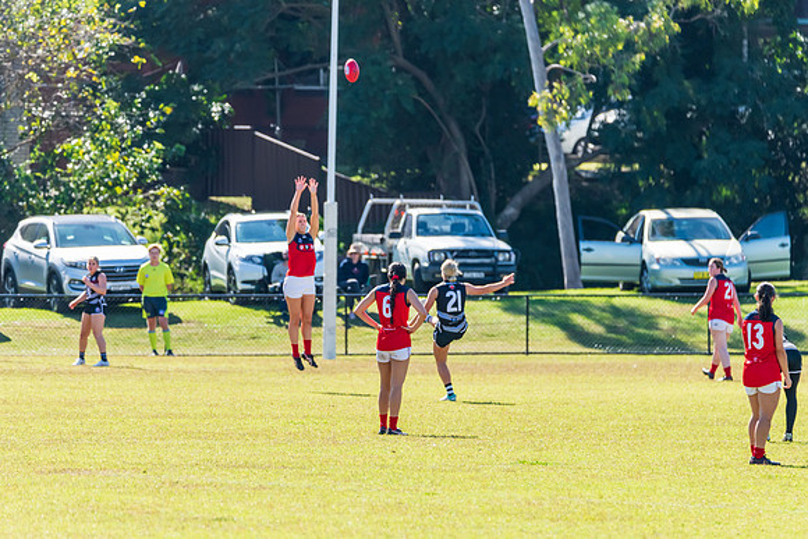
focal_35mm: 392
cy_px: 269
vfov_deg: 3.5
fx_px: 8794
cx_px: 400
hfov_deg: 5.3
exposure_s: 1/2000
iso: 800
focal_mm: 380
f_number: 6.3
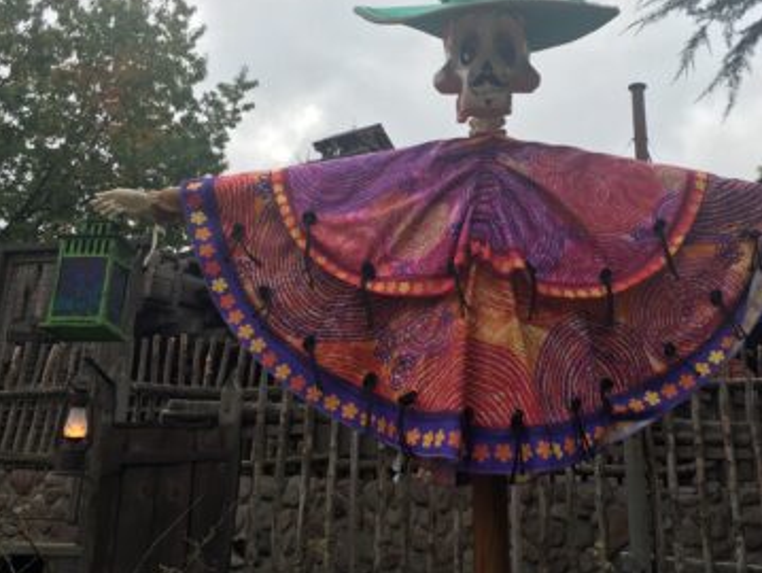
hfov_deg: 47.5
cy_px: 201
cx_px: 462
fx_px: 859
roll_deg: -1.0
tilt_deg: +23.1
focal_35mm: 39
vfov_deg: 36.6
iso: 25
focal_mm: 4.15
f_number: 2.2
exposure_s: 1/827
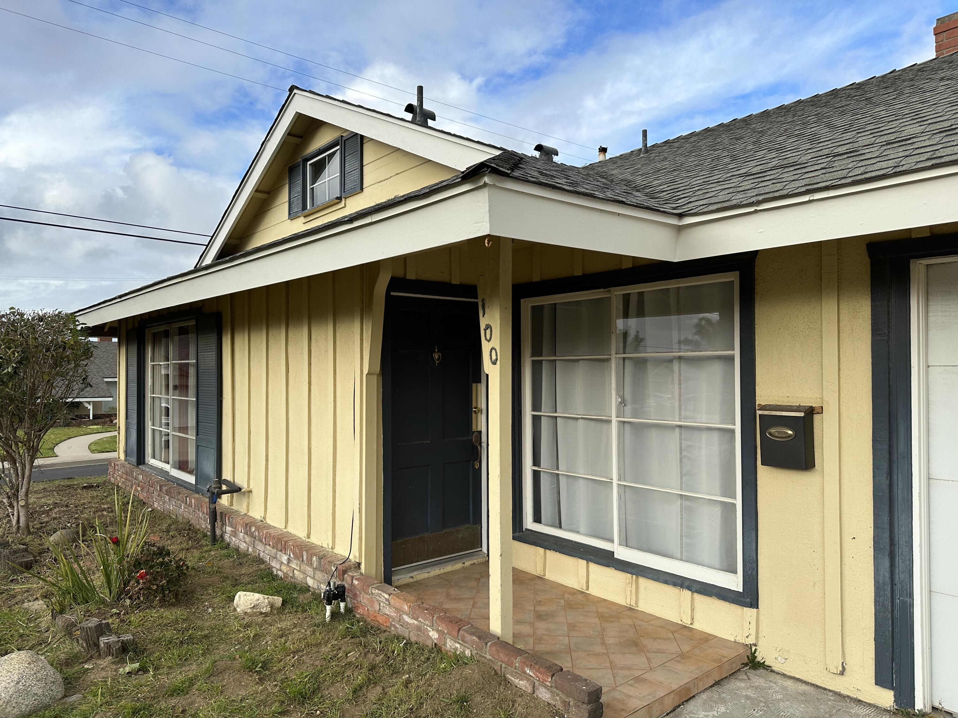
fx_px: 664
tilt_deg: -0.8
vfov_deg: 56.8
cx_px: 479
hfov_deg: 71.6
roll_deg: -1.0
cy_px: 359
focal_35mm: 24
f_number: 1.78
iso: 80
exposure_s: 1/2660
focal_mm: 6.86
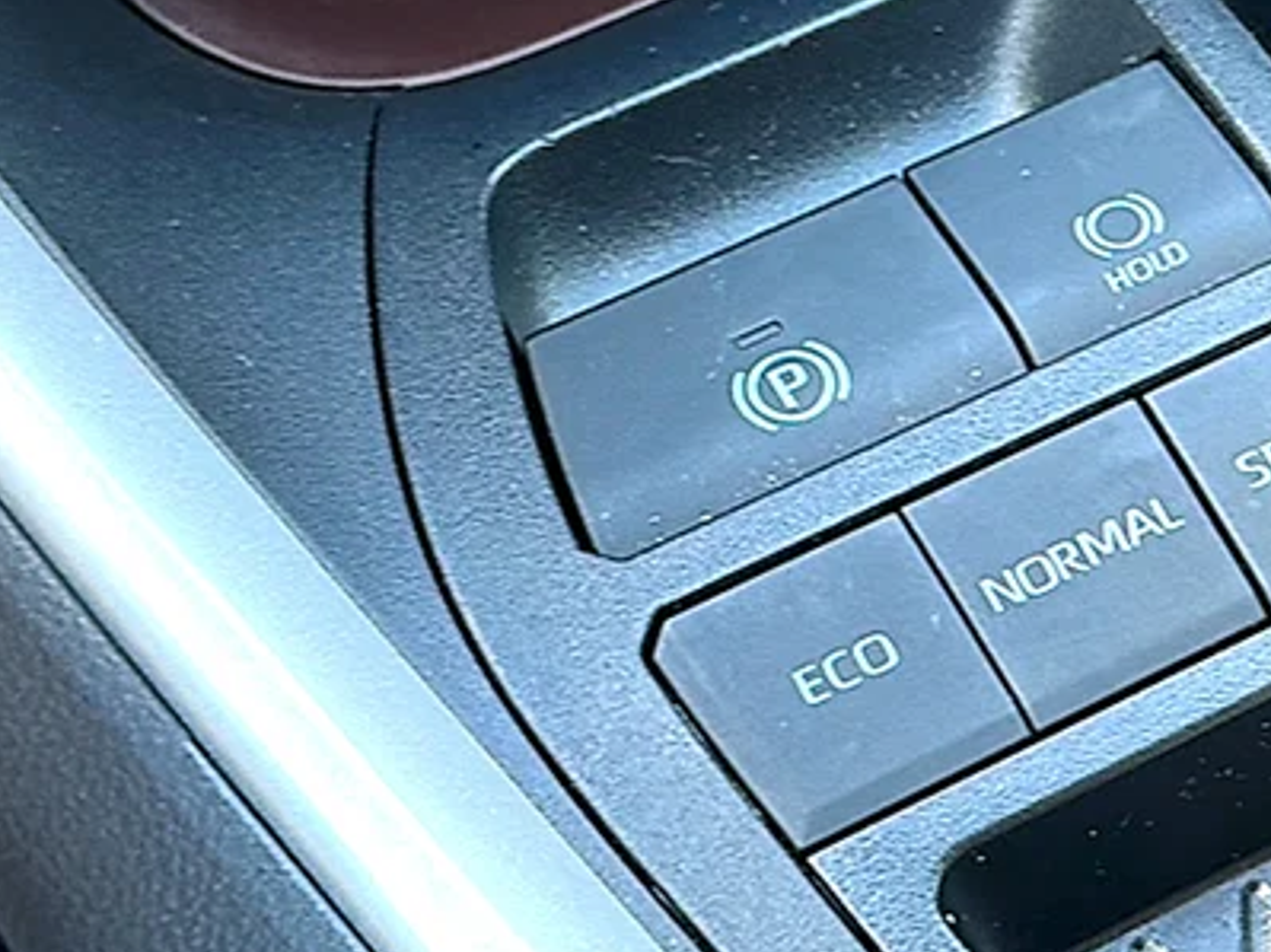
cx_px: 1000
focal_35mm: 72
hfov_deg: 26.6
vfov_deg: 20.4
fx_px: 2643
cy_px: 447
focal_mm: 6.86
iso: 80
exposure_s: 1/47
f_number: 1.78
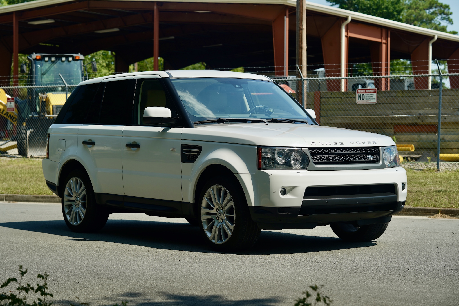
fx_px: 1084
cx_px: 230
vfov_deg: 16.1
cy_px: 153
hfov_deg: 23.9
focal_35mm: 85
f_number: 4.5
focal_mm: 85
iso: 50
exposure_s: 1/250
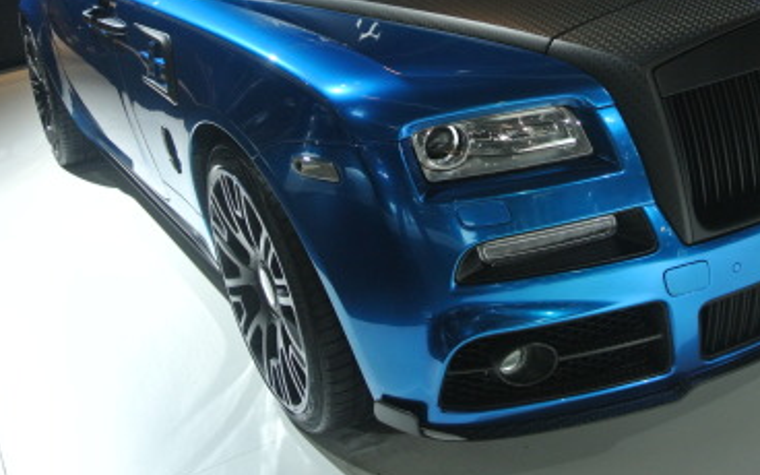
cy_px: 122
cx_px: 498
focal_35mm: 50
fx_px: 1036
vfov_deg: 25.5
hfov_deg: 39.9
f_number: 3.8
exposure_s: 1/80
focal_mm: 12.7
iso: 400
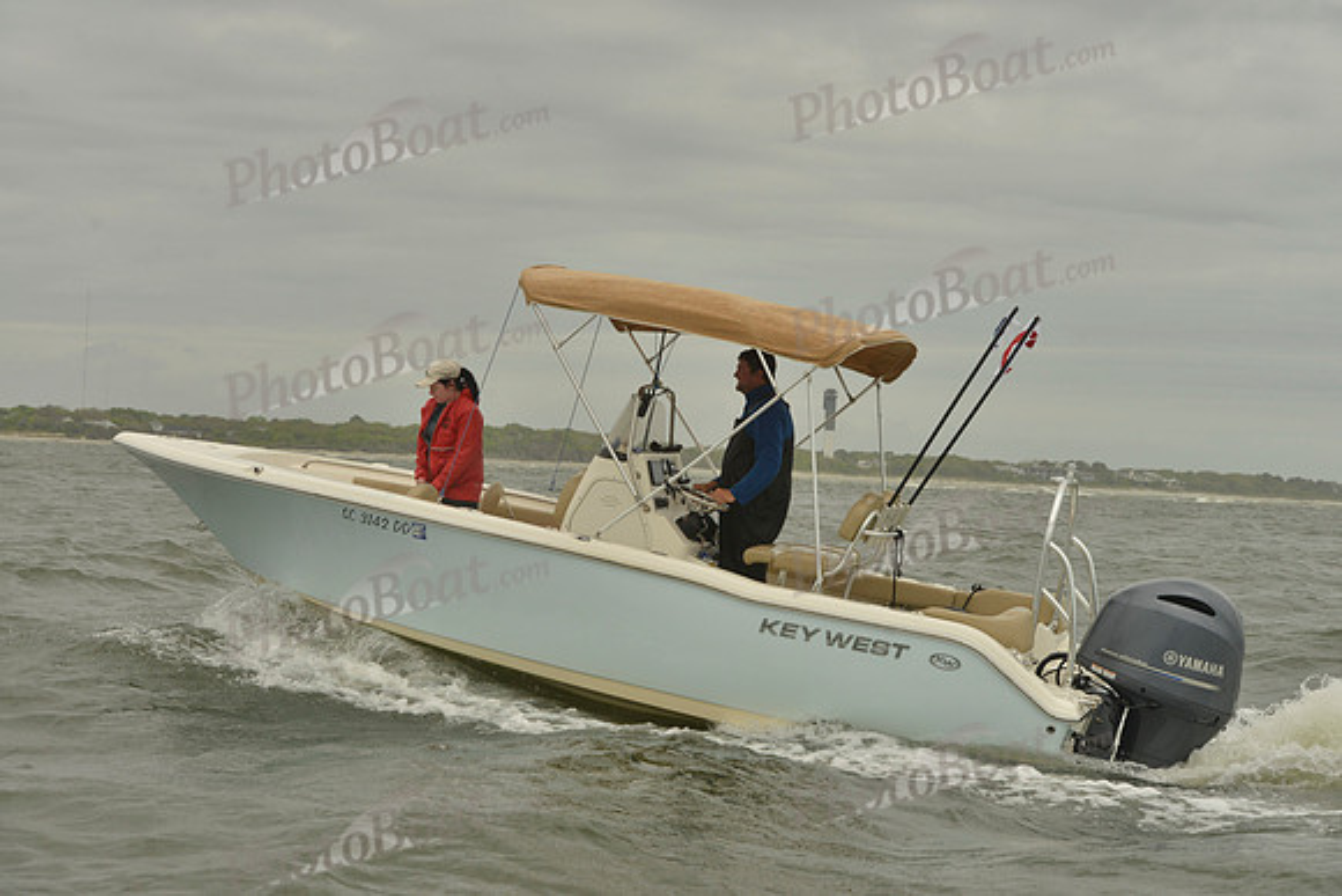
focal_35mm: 70
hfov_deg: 28.8
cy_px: 448
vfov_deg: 19.5
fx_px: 2610
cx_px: 671
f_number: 8
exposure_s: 1/1250
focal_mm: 70
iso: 280
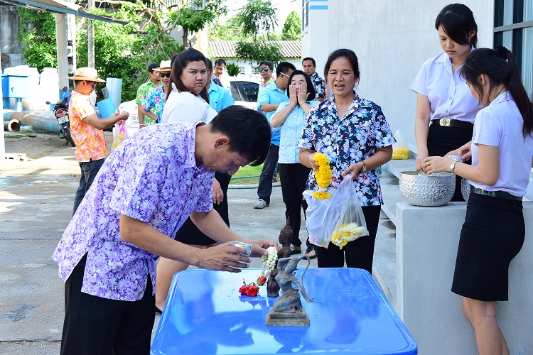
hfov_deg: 35.1
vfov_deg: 23.8
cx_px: 266
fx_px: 844
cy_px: 178
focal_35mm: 57
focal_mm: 38
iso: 400
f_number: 7.1
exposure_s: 1/200
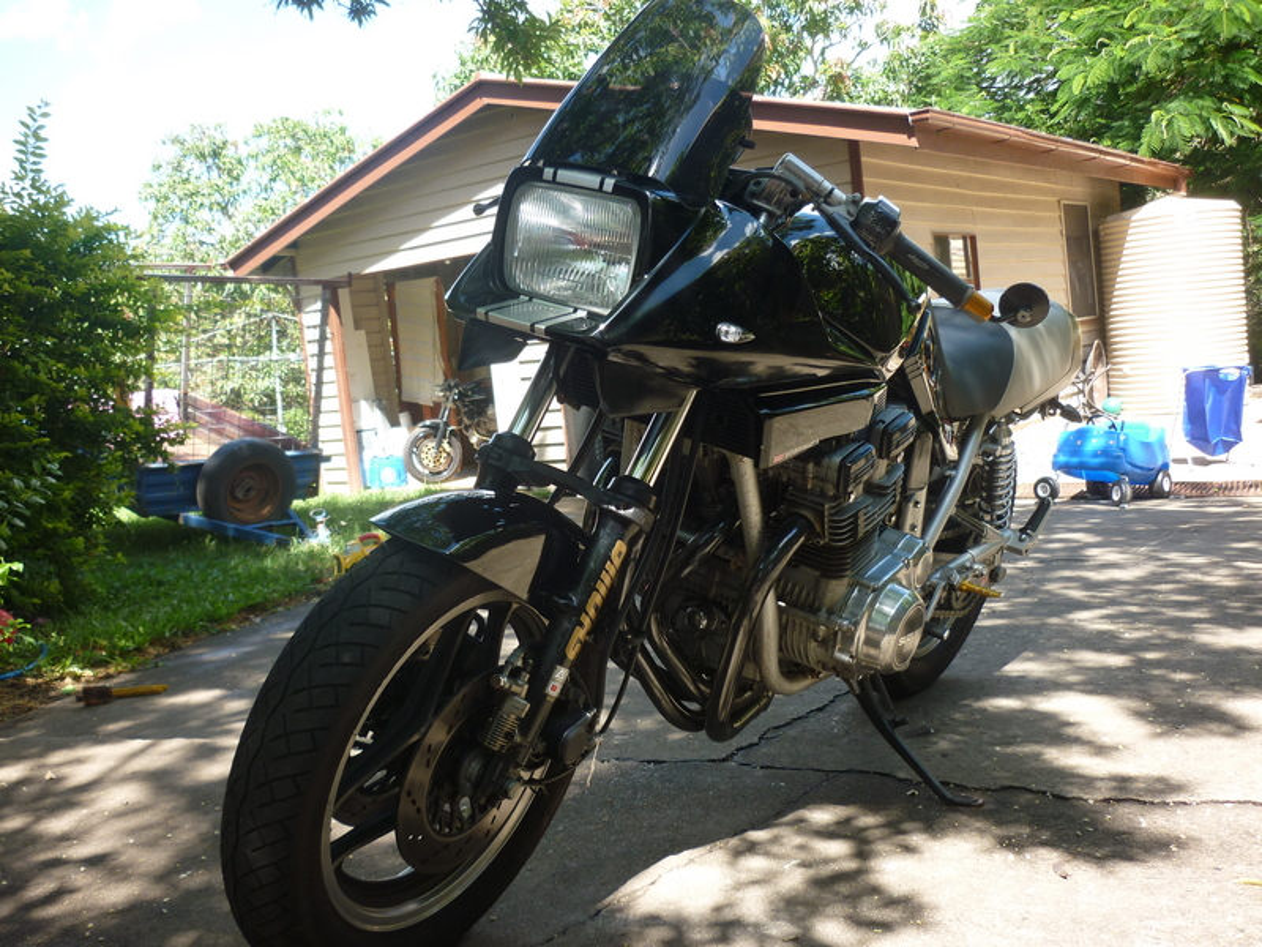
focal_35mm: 33
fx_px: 1203
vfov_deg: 42.9
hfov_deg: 55.4
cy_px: 474
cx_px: 631
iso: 80
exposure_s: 1/200
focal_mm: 5.5
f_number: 2.8
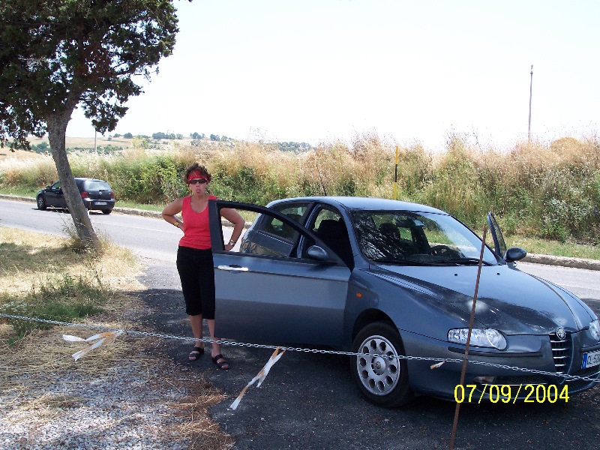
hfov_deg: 49.0
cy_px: 225
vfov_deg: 37.7
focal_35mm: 38
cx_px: 300
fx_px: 659
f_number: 4.8
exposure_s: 1/350
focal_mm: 8
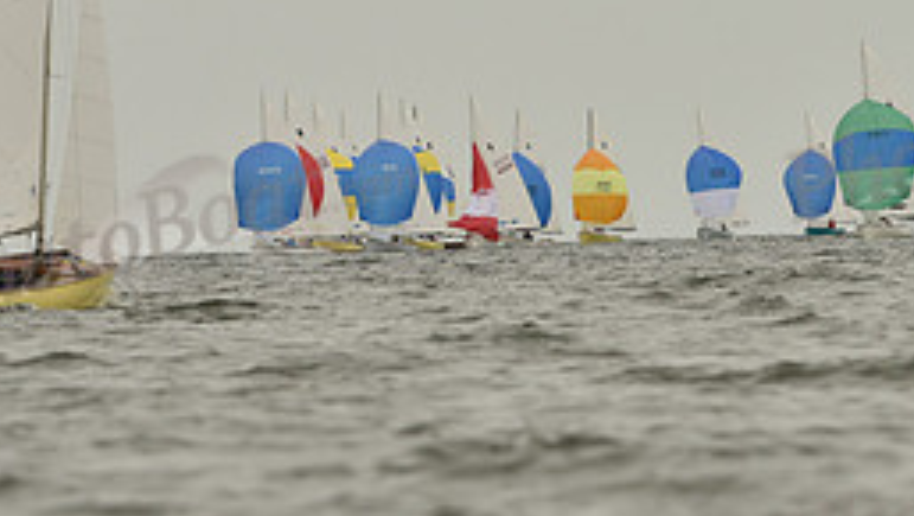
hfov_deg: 3.8
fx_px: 13752
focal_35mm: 567
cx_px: 605
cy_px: -5
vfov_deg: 2.1
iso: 320
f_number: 6.3
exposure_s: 1/1250
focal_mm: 240
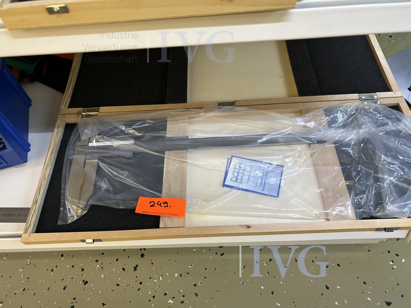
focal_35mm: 26
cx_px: 206
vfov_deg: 53.1
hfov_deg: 67.3
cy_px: 154
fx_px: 309
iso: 100
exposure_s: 1/50
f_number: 1.5
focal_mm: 5.7
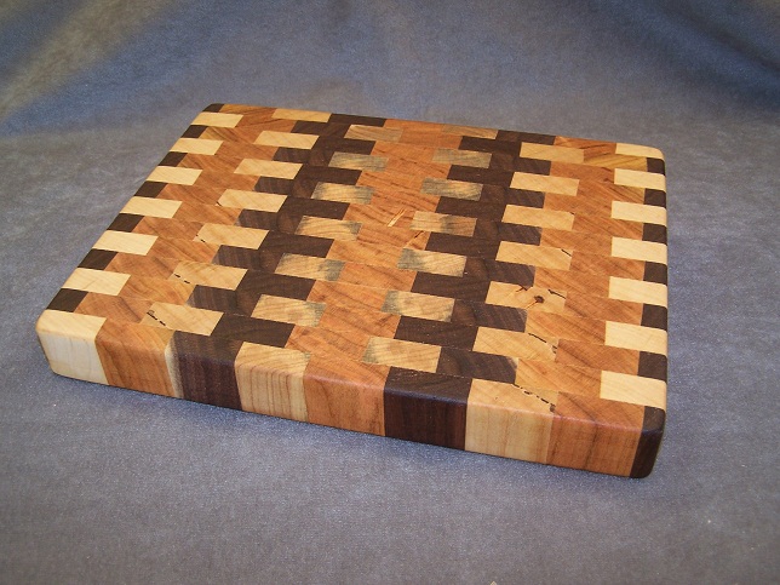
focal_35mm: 38
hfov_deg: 49.0
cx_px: 390
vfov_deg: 37.7
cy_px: 292
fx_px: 856
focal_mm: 6.3
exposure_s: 1/30
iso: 80
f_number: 2.8
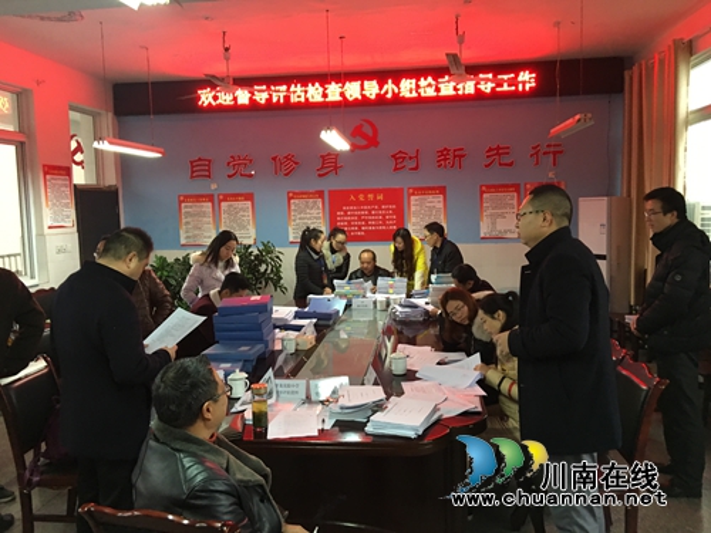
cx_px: 356
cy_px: 266
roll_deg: +1.3
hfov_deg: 61.7
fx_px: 596
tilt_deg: -4.4
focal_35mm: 29
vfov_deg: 48.2
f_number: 2.2
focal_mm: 4.15
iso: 100
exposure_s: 1/17
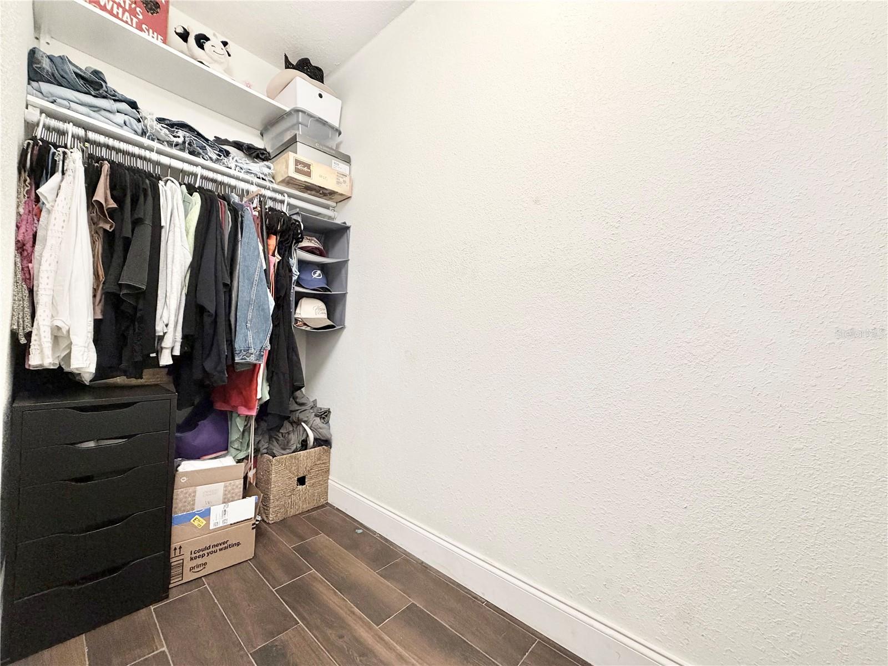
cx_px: 444
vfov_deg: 85.7
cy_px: 333
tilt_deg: +0.8
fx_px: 359
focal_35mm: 14
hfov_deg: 102.1
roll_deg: -1.8
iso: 250
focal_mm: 2.22
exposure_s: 1/60
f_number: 2.2
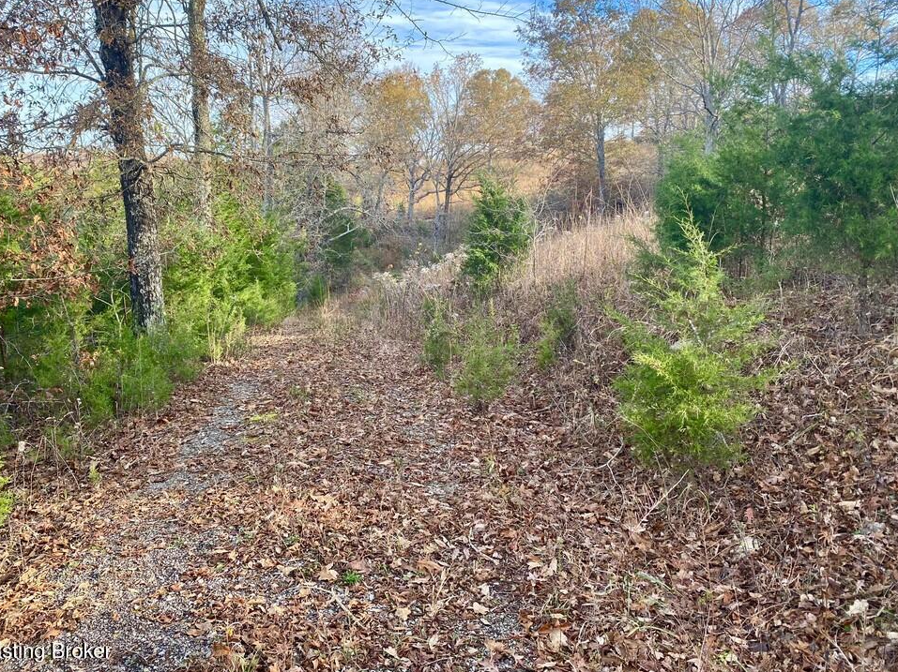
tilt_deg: -7.7
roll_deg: -1.1
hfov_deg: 61.6
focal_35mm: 29
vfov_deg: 48.2
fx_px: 752
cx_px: 414
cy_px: 309
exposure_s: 1/343
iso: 32
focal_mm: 4.25
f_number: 1.8
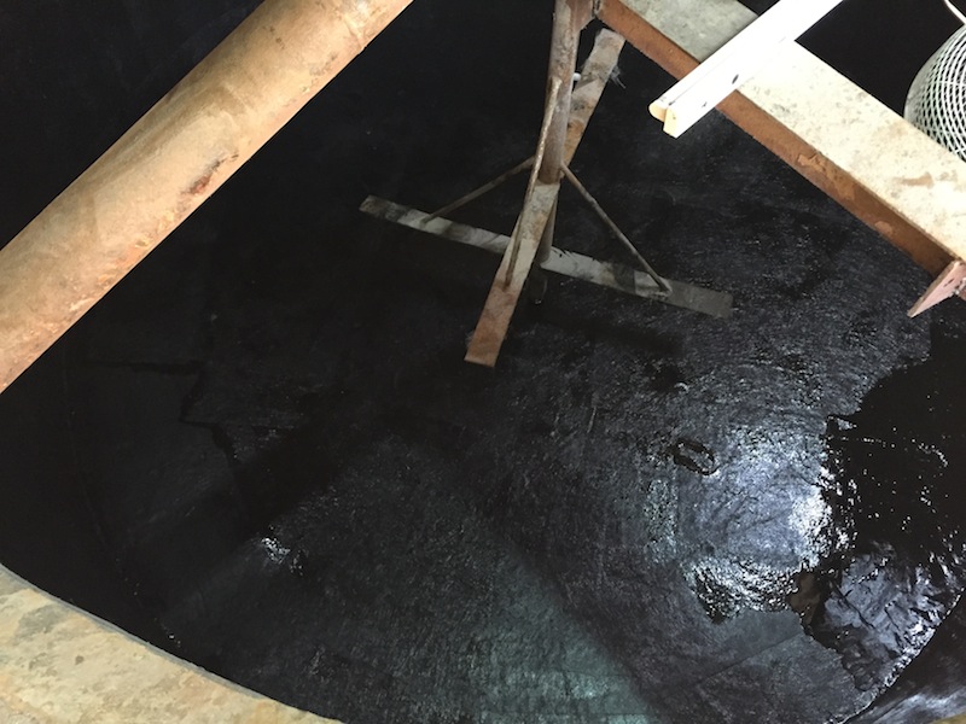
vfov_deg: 48.2
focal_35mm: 29
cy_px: 362
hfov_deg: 61.7
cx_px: 483
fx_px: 809
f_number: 2.2
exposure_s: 1/15
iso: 320
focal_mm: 4.15
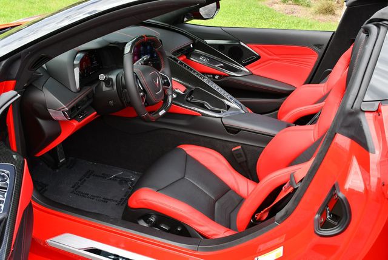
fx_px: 388
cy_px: 130
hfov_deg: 53.1
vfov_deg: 36.9
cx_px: 194
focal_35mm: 36
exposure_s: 1/250
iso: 220
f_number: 5.6
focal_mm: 18
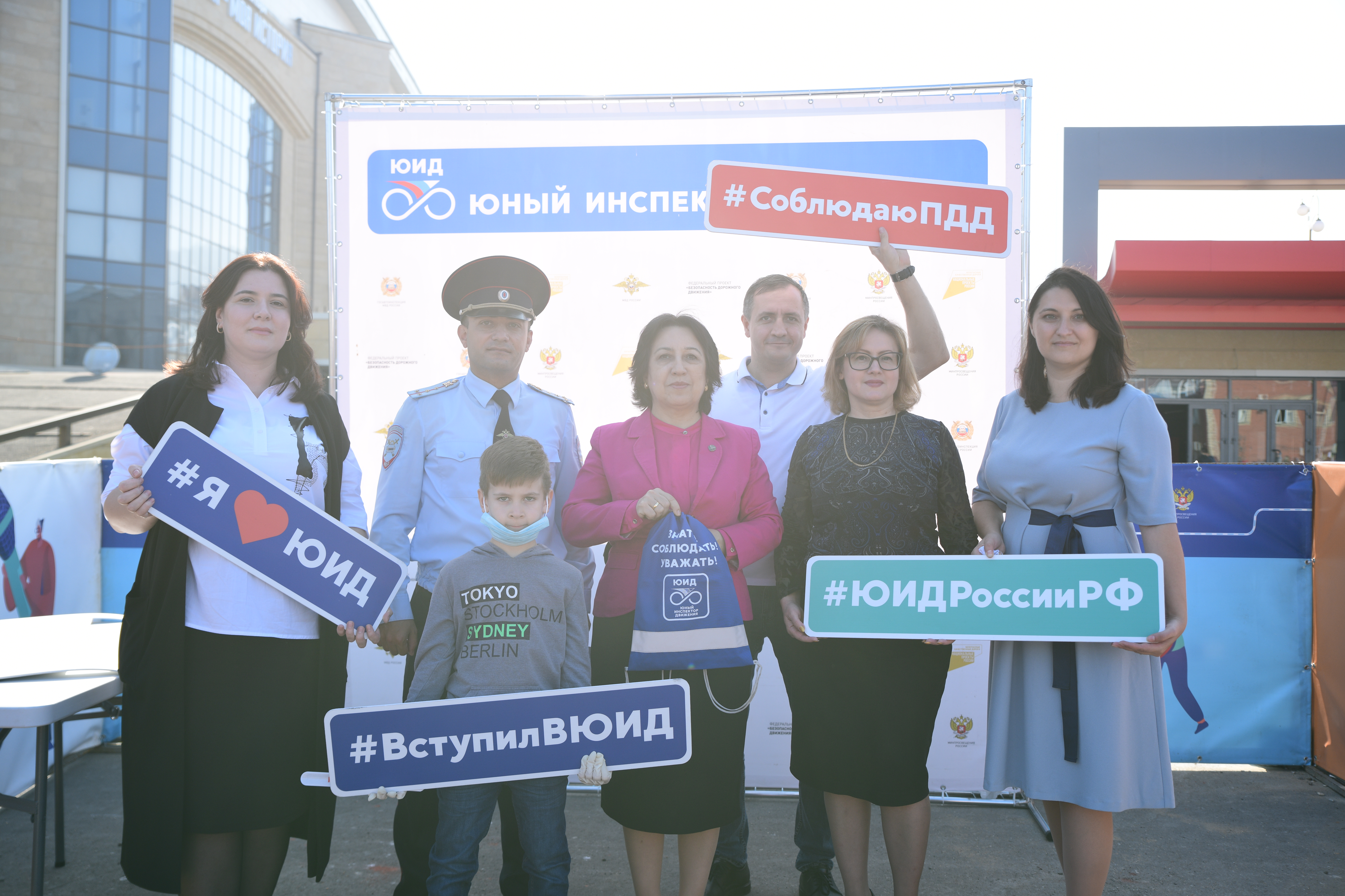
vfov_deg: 37.9
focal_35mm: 35
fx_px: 1308
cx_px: 672
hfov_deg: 54.4
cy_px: 448
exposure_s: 1/500
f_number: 3.5
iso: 160
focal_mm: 35
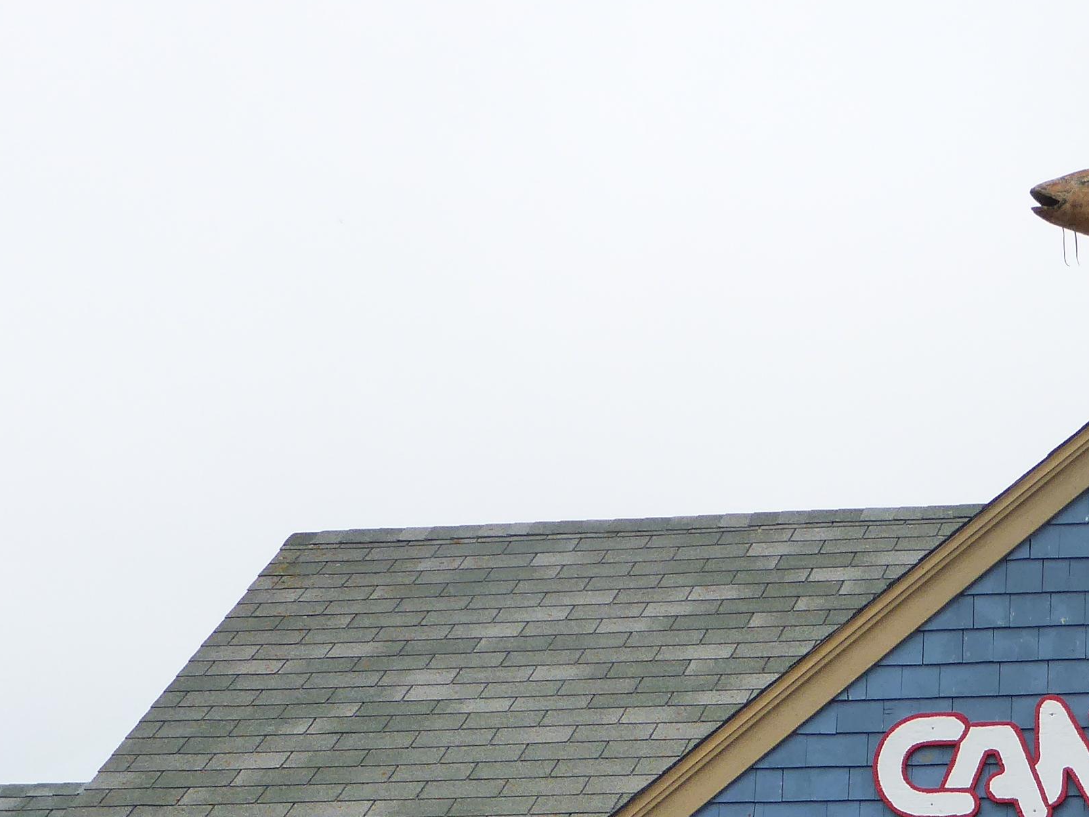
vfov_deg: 14.7
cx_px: 979
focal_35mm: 97
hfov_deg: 19.9
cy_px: 999
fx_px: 3052
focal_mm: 6.9
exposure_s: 1/250
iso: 160
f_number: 3.9
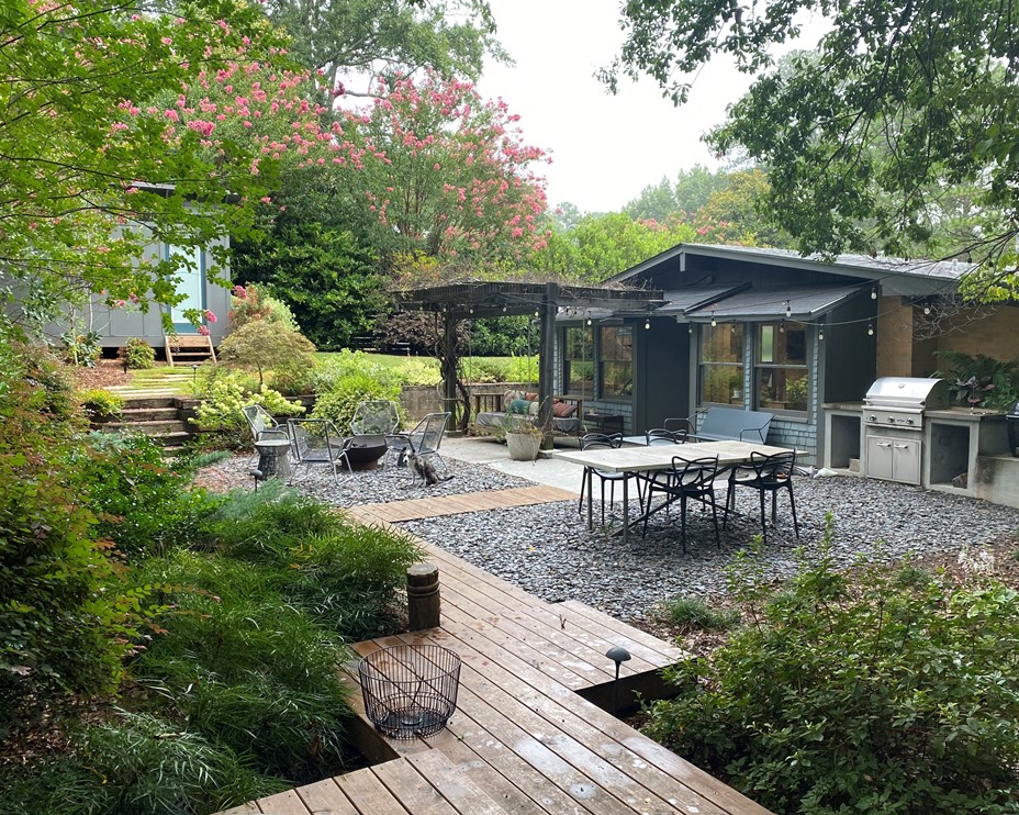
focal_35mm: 28
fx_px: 844
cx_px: 527
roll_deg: +0.2
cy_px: 403
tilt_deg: -3.1
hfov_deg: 62.2
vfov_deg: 51.5
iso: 100
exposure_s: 1/121
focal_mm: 4.25
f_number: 1.8
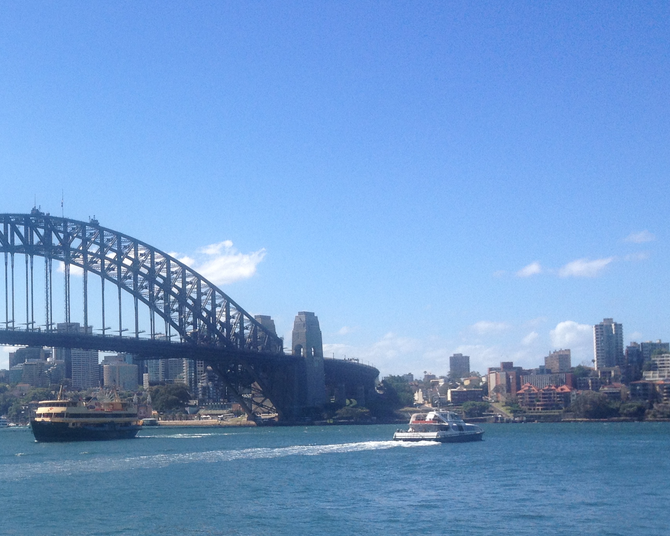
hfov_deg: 27.9
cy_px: 347
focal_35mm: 65
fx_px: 1289
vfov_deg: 23.4
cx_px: 52
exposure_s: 1/1727
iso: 50
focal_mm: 4.28
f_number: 2.4
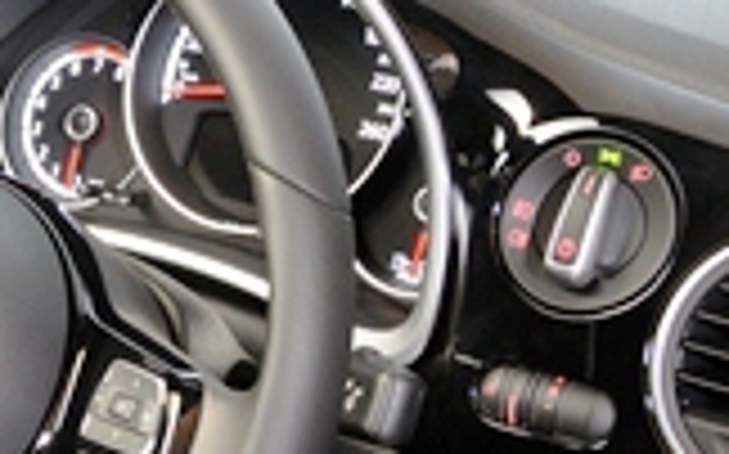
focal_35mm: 145
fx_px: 2879
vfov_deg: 9.0
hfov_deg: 13.2
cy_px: 452
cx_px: -522
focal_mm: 24
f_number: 9
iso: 320
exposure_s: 10
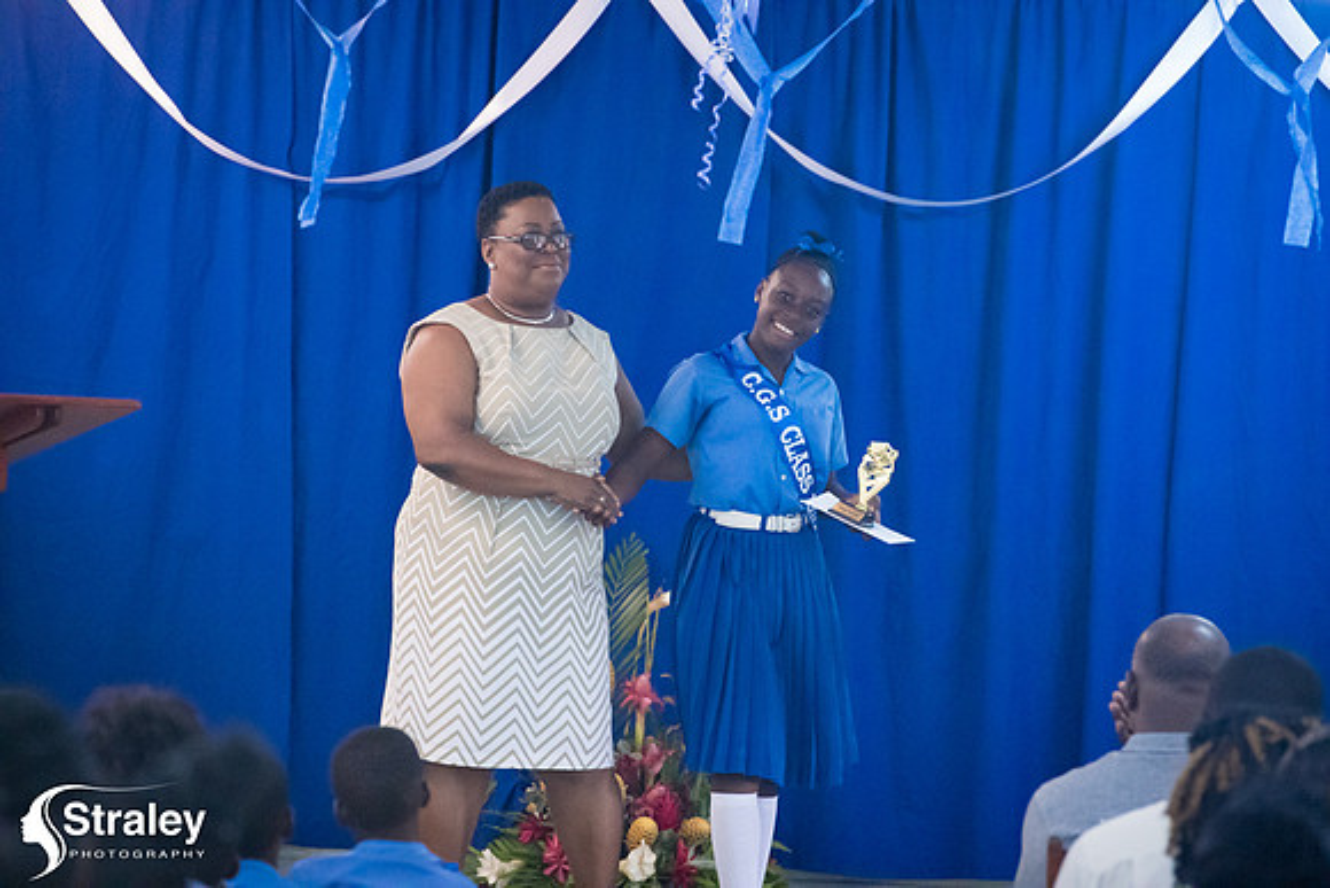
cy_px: 444
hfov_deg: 10.3
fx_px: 7390
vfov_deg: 6.9
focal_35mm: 200
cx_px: 665
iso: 20000
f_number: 6.3
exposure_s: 1/200
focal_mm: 200
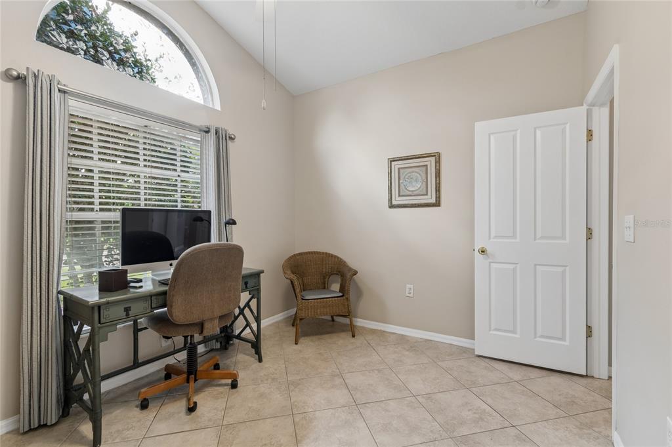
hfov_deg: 100.4
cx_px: 336
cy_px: 224
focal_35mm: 15
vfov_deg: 77.3
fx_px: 280
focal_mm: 10
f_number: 7.1
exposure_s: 1/13
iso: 100
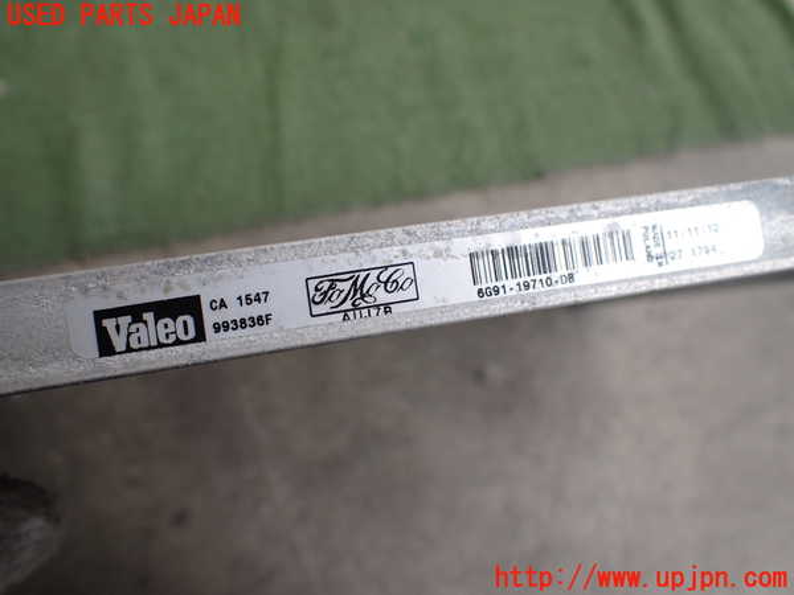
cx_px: 397
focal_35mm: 30
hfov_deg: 60.0
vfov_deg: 46.8
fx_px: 688
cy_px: 298
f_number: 2.3
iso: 160
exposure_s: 1/125
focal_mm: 5.4
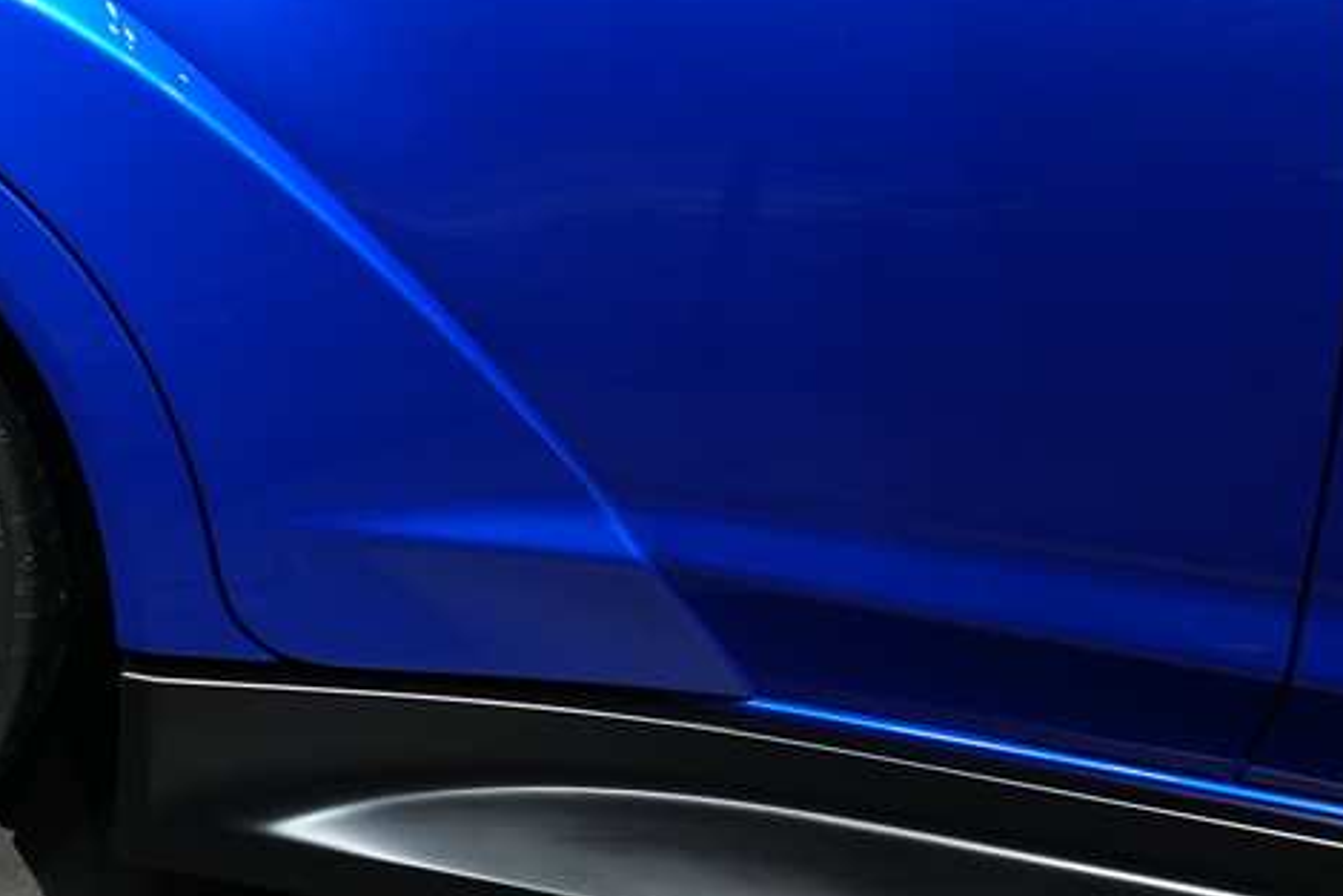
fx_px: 3358
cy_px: -173
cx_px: -421
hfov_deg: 20.6
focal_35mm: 90
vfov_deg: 14.7
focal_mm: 33
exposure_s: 1/40
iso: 800
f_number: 4
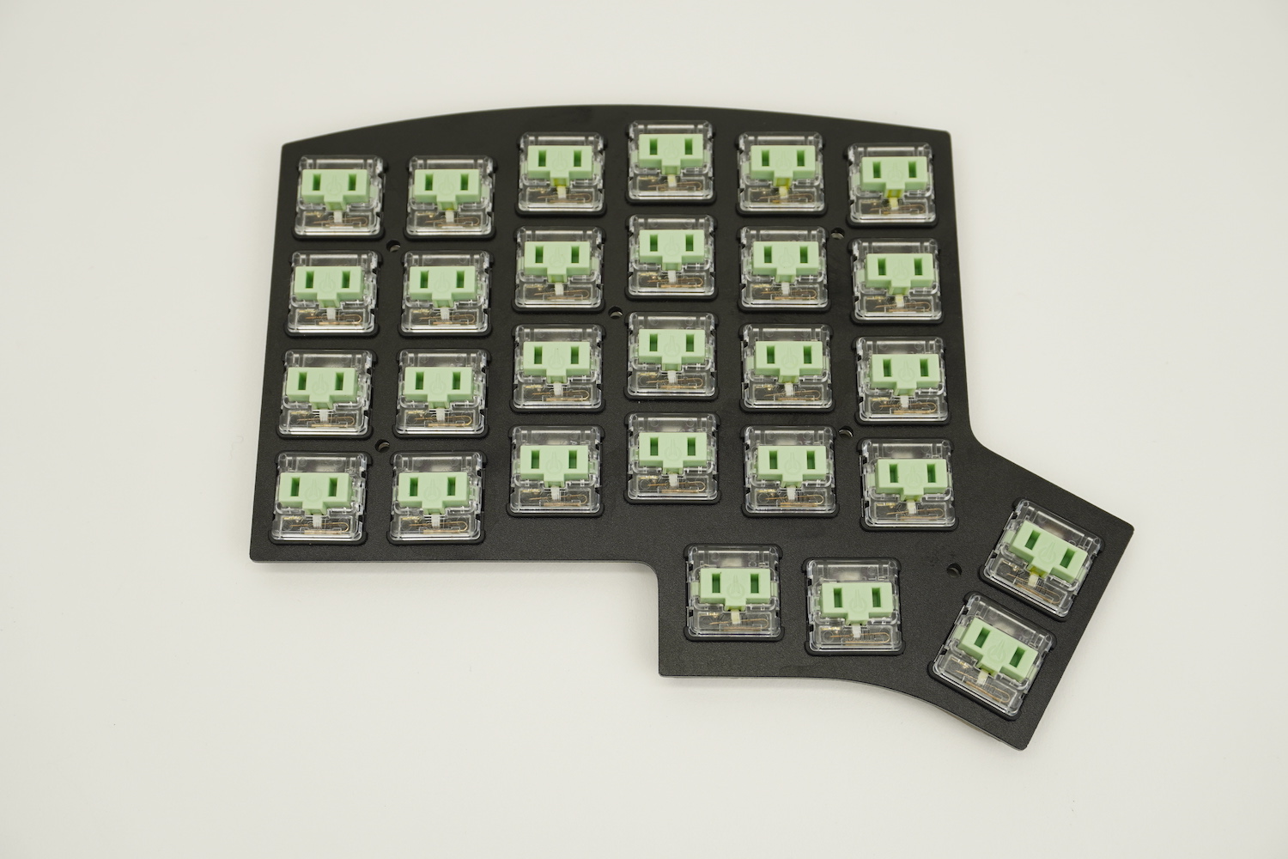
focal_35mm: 44
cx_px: 644
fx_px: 1556
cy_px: 430
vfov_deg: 30.8
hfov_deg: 45.0
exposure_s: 1/125
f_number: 8
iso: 160
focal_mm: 29
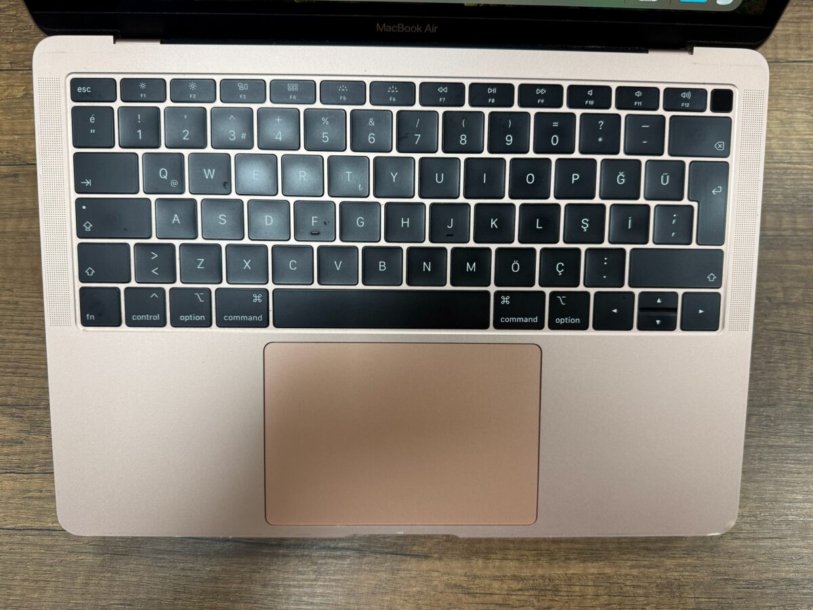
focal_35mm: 24
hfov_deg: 71.6
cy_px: 305
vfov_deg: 56.8
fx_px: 564
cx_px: 406
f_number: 1.78
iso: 160
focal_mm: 6.76
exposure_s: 1/100
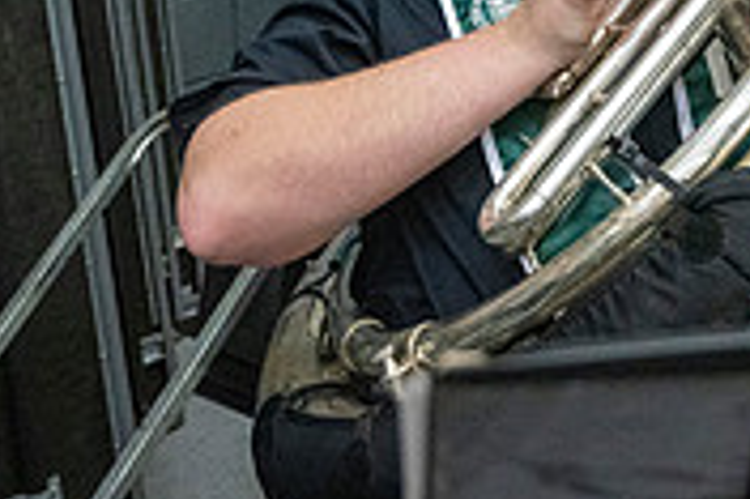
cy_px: -284
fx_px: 1644
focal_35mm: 79
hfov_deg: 25.3
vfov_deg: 15.7
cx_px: 584
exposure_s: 1/500
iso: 10000
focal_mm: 24
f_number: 4
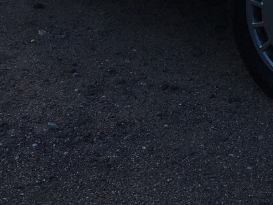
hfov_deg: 16.9
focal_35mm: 112
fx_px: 884
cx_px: 319
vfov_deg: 12.1
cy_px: -173
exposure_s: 1/382
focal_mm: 4.15
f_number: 2.2
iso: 25
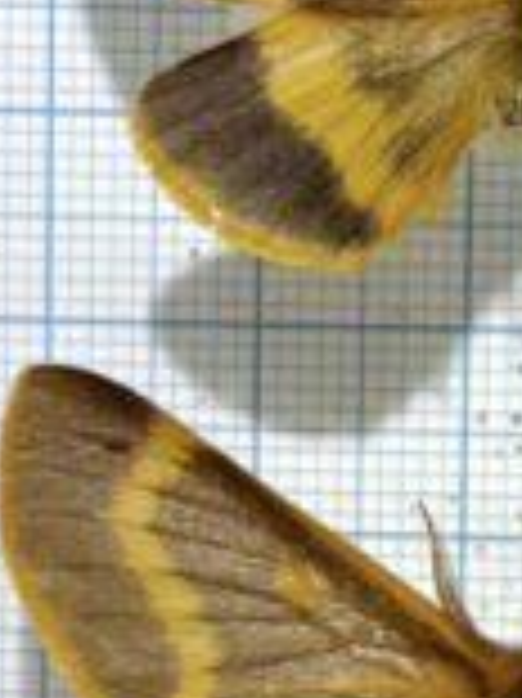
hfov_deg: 20.6
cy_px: 369
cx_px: 608
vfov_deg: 29.0
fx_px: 1349
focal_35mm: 67
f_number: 1.6
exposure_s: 1/1311
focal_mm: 5.96
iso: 50
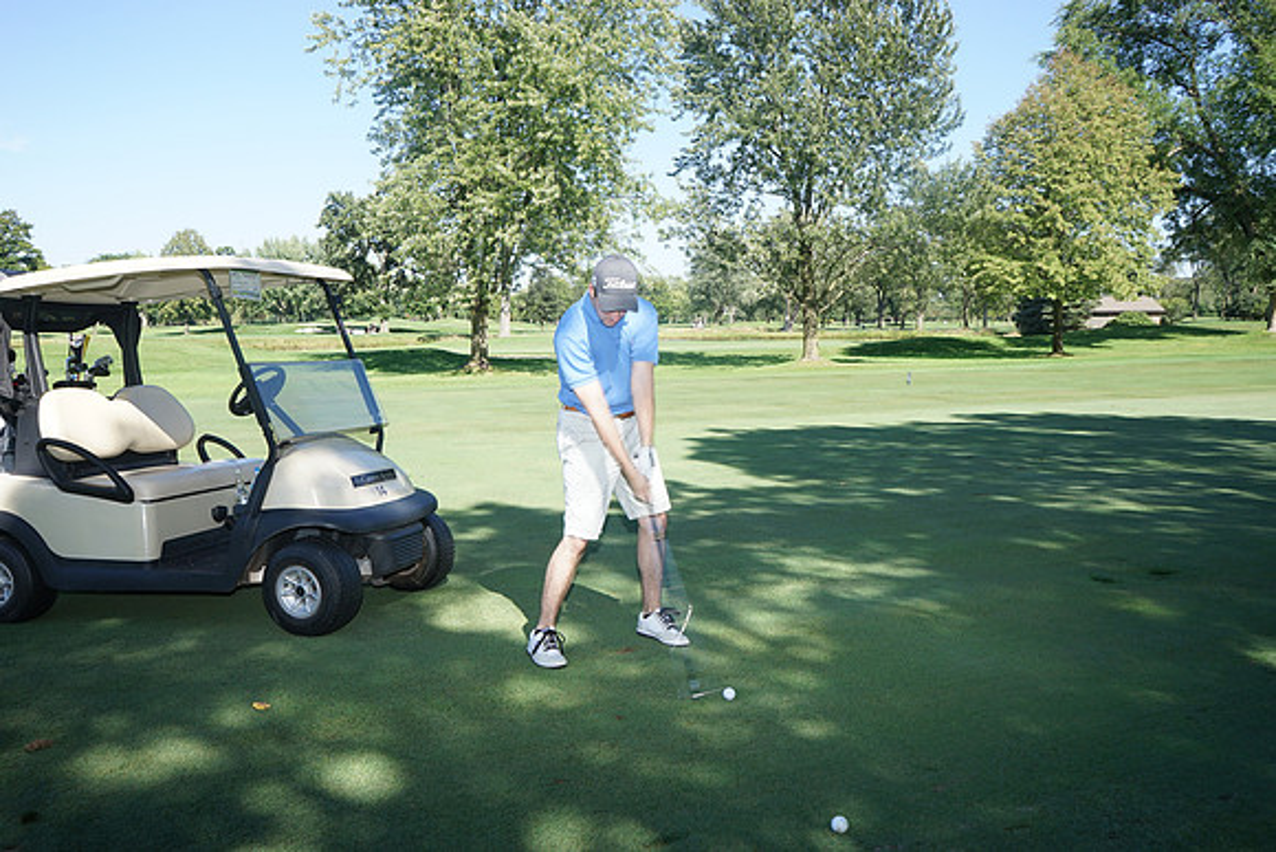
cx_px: 638
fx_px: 1028
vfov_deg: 45.0
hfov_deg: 63.6
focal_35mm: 29
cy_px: 426
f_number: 11
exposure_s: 1/200
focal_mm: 29
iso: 400
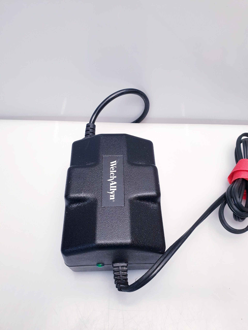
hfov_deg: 53.1
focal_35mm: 26
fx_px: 248
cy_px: 165
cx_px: 124
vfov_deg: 67.3
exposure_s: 1/100
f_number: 2.4
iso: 160
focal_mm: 4.3
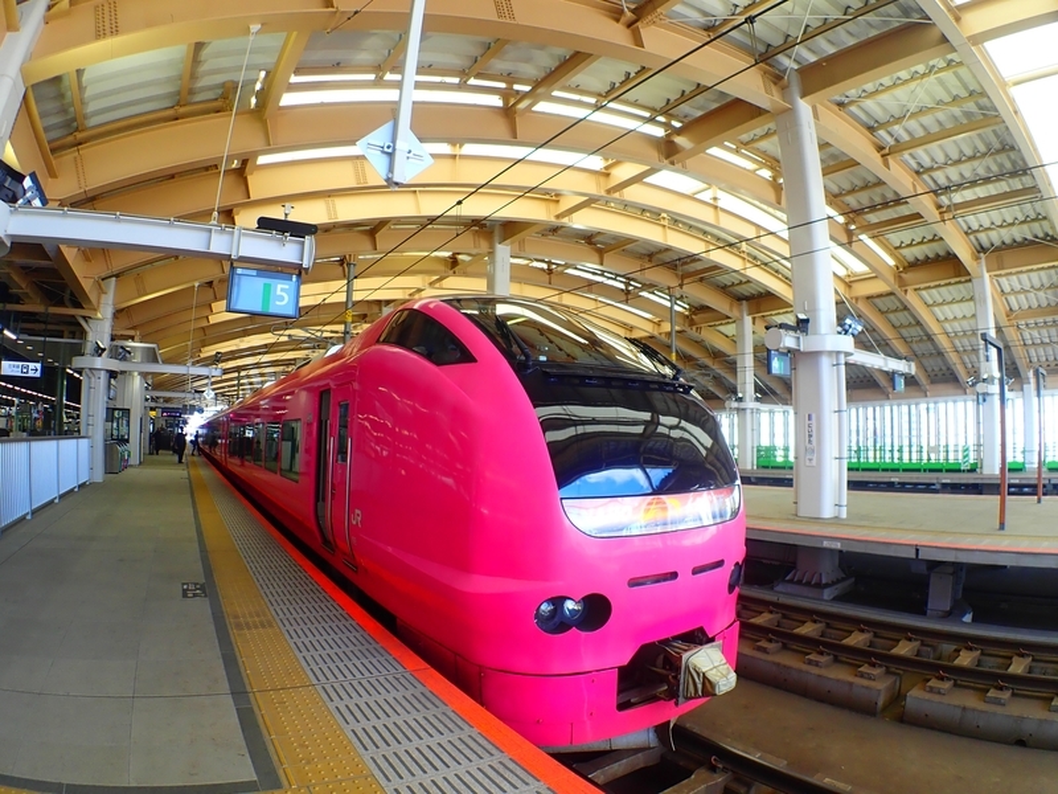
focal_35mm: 25
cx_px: 529
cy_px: 397
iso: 100
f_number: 2.8
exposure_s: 1/80
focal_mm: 4.5
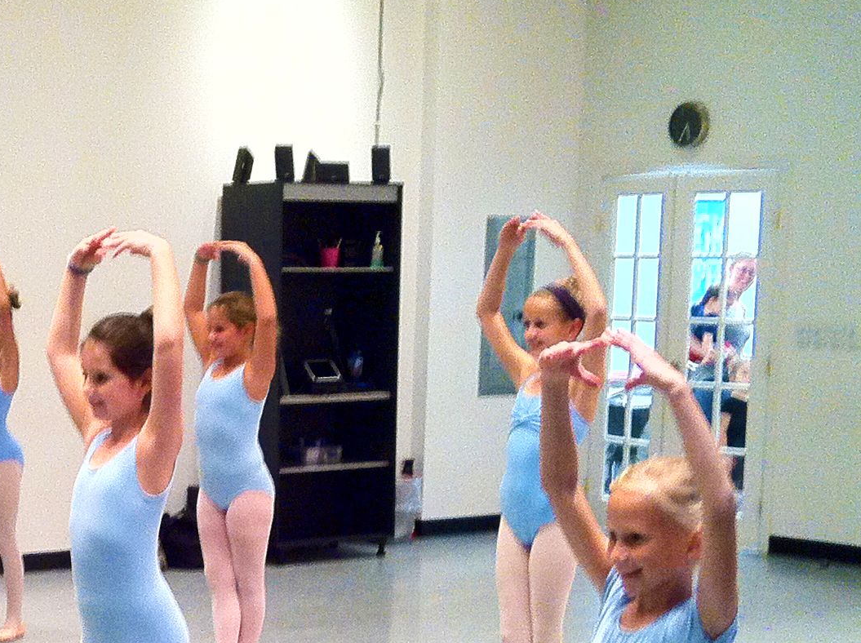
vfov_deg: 16.9
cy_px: 585
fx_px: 2136
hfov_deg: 22.3
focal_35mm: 86
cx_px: 109
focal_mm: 3.85
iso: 160
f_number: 2.8
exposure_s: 1/17
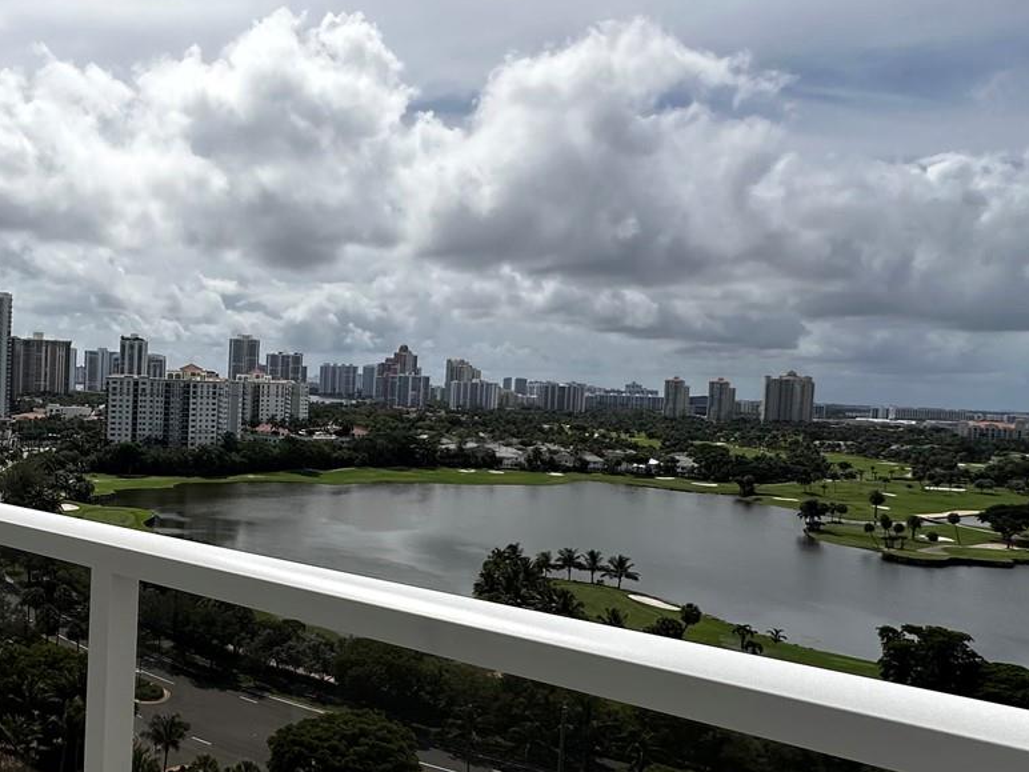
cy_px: 409
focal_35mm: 29
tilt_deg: -1.4
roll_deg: -2.2
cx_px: 163
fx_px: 862
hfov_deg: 55.8
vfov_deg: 48.2
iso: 50
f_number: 2.2
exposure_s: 1/6897
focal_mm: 2.22
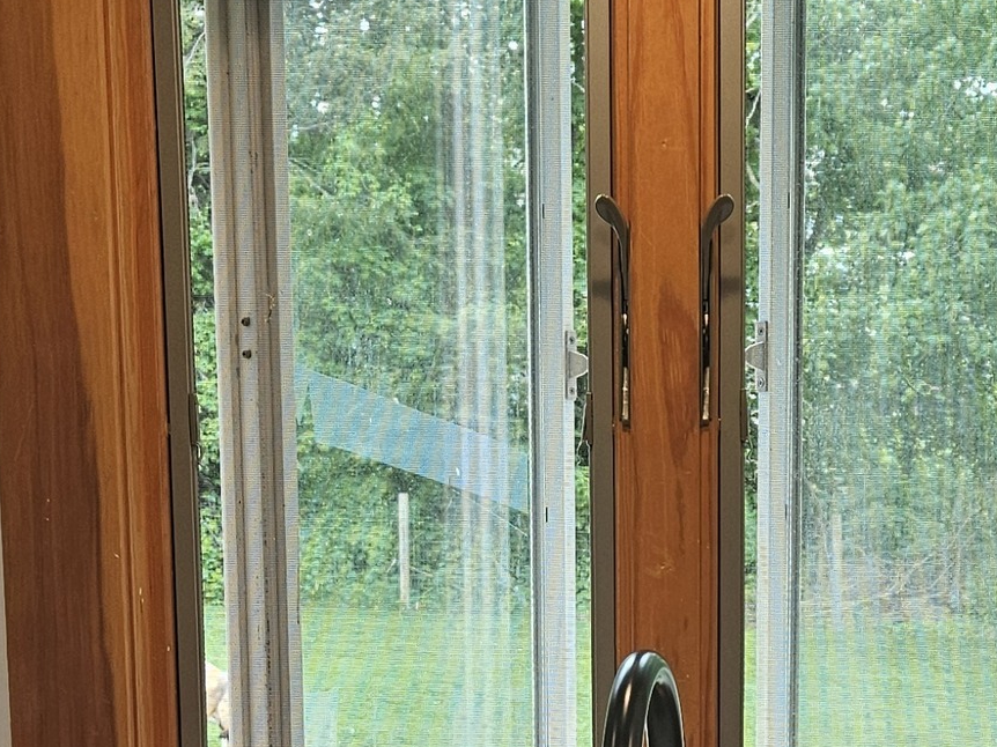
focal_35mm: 82
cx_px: 725
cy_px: 873
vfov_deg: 17.2
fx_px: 2361
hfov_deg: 23.6
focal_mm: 5.4
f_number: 1.8
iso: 64
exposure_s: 1/120
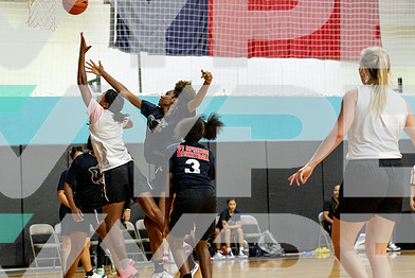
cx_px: 210
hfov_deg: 18.2
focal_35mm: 112
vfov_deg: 12.3
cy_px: 142
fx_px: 1292
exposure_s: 1/800
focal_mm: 70
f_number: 2.8
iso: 2500
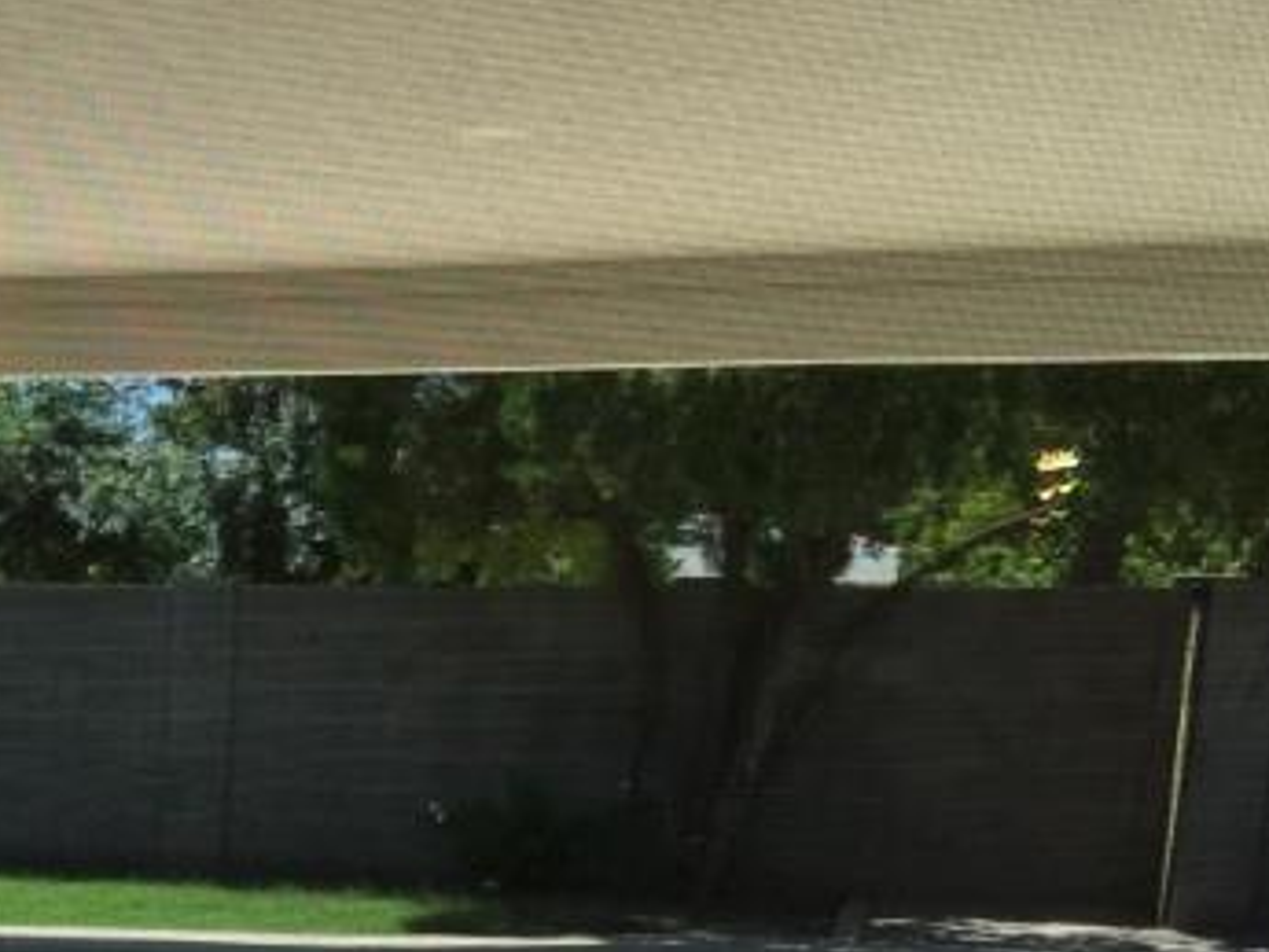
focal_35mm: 86
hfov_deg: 21.1
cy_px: 1327
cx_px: -265
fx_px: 3154
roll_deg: -3.4
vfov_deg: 16.0
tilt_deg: -11.3
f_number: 2.2
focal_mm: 4.15
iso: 32
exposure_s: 1/1041
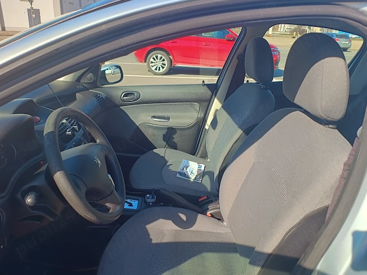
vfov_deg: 54.9
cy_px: 135
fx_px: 265
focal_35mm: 25
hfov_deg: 69.4
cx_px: 190
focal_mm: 5.89
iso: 103
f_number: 1.4
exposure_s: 1/687
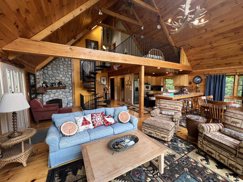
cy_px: 91
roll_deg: +0.3
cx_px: 122
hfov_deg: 106.2
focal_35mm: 13
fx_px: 91
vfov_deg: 89.9
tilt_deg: -4.5
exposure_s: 1/120
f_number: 1.8
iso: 160
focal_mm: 1.57
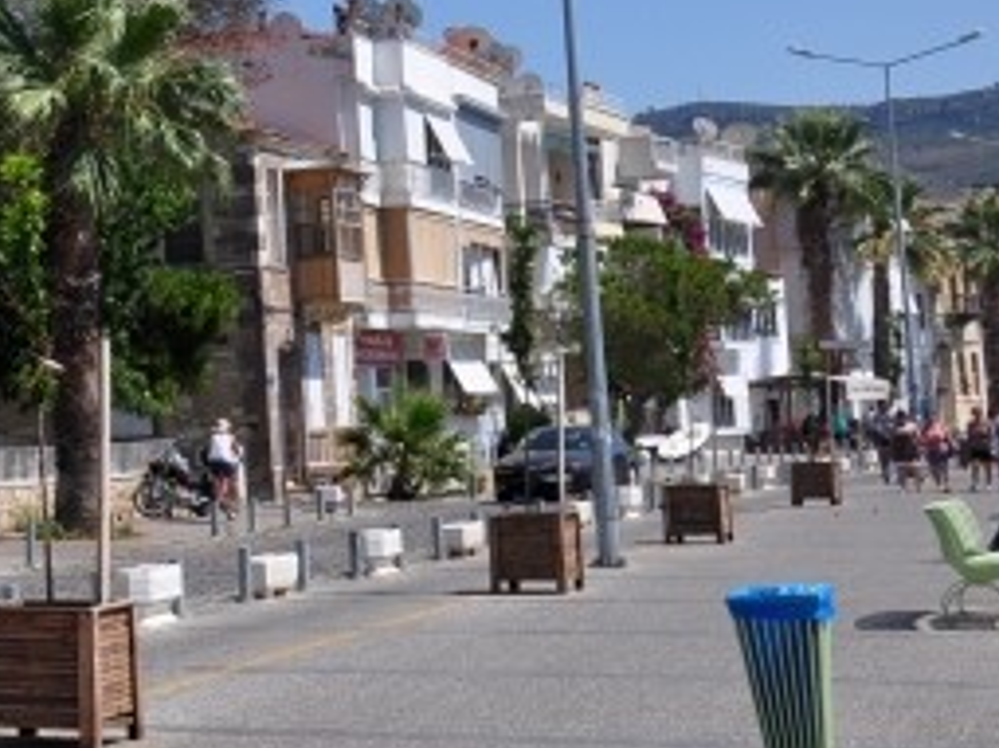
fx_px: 2625
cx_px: -215
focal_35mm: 91
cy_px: 139
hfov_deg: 20.1
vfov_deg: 16.1
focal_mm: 24
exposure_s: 1/400
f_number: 11
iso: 200
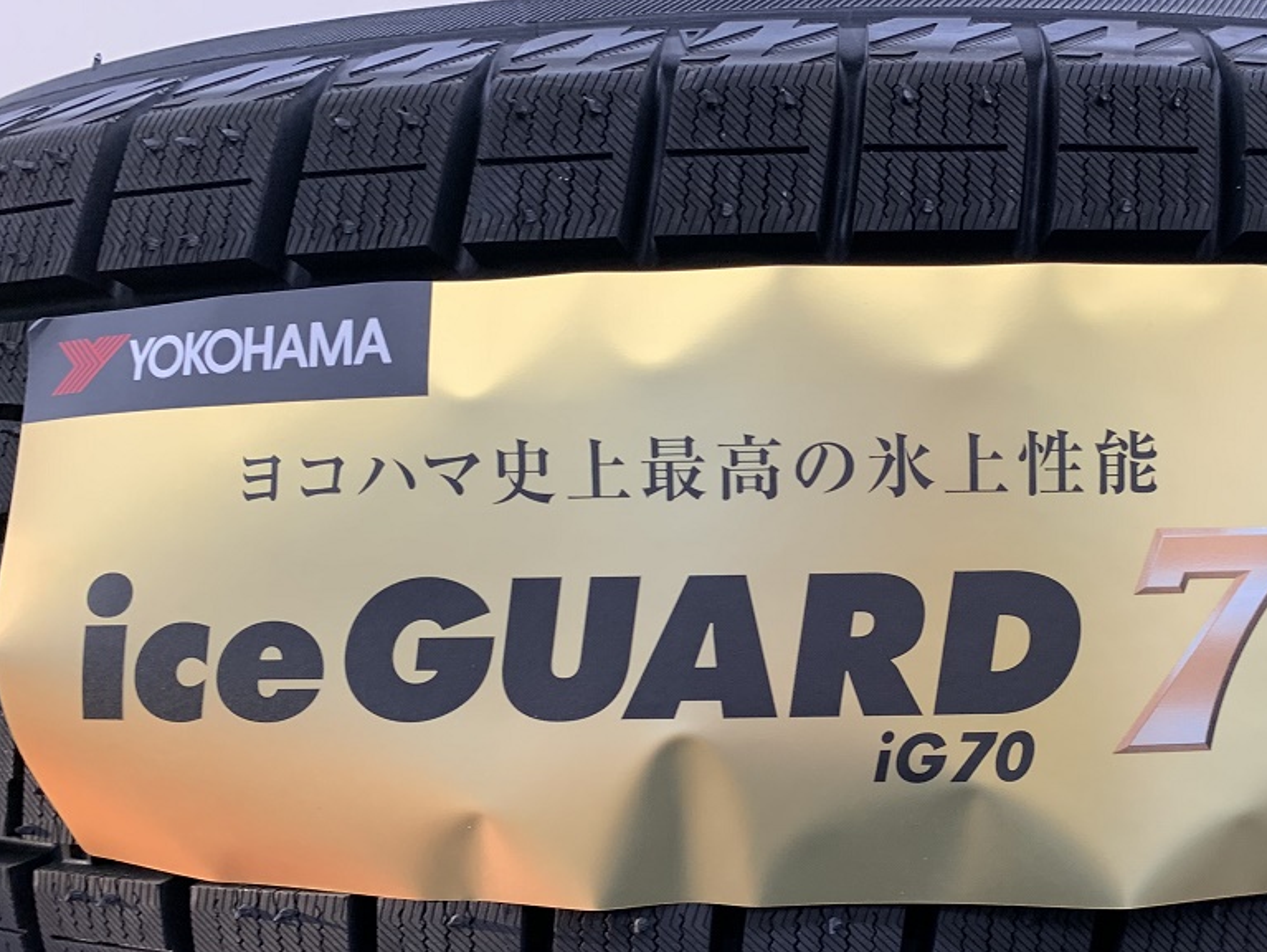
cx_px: 887
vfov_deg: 34.6
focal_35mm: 41
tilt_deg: -5.4
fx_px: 1501
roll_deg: +1.3
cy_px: 684
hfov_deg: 44.8
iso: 64
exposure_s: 1/50
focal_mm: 4.25
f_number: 1.8
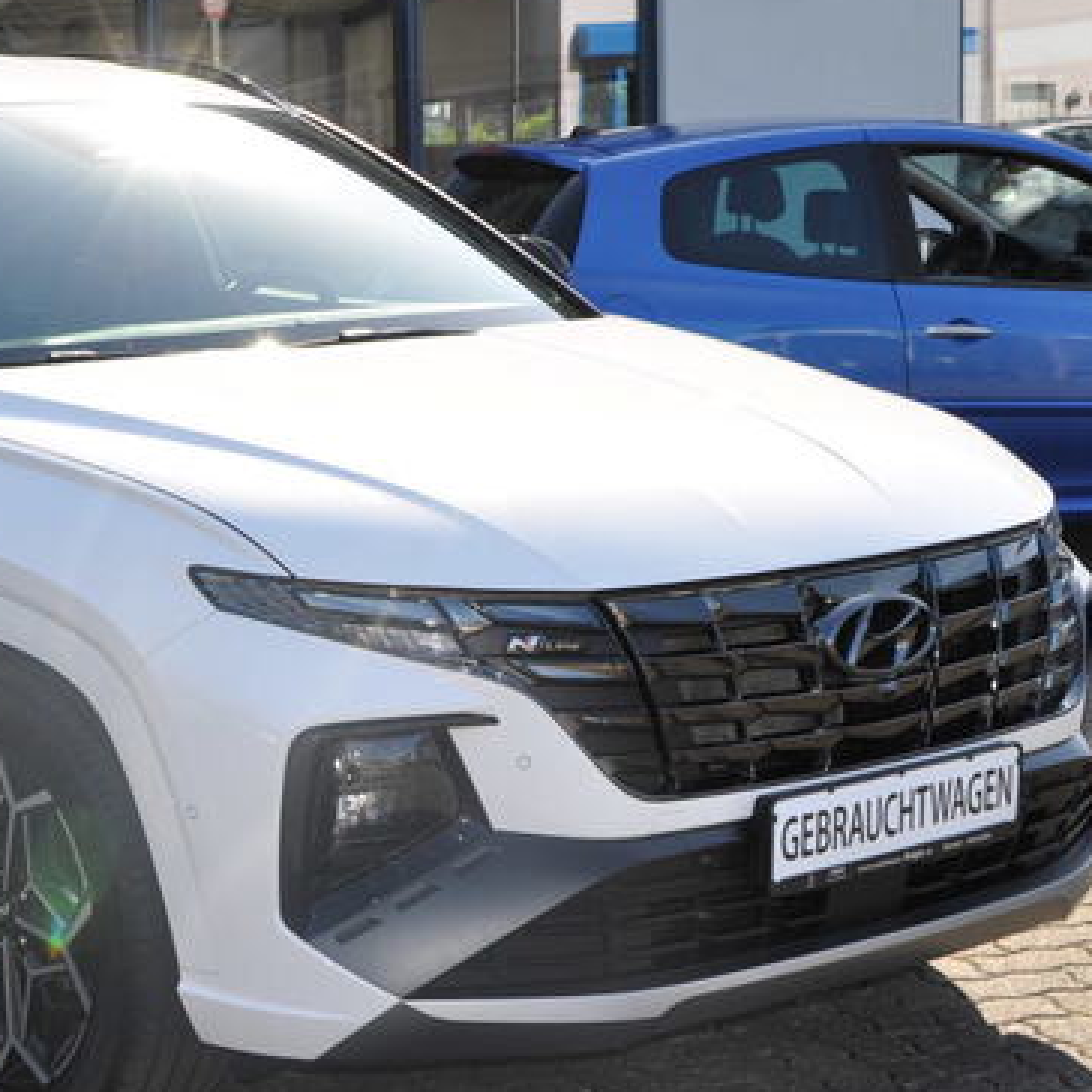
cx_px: 99
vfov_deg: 20.6
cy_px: 513
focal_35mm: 84
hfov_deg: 20.2
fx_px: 2998
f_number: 9
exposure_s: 1/200
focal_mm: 30
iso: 200
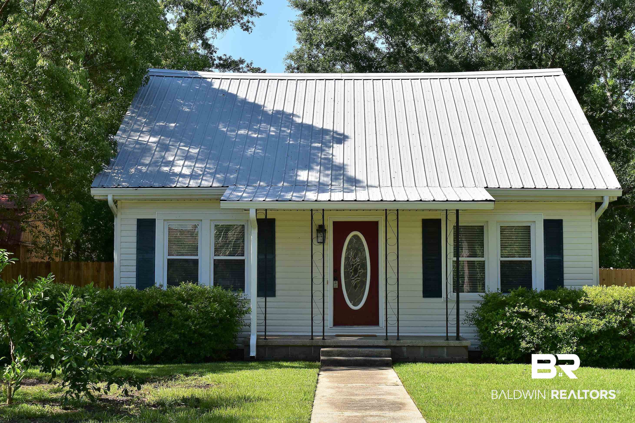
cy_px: 212
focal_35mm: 52
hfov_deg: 37.9
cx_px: 318
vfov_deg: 25.8
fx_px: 926
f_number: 11
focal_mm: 35
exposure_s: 1/400
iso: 400
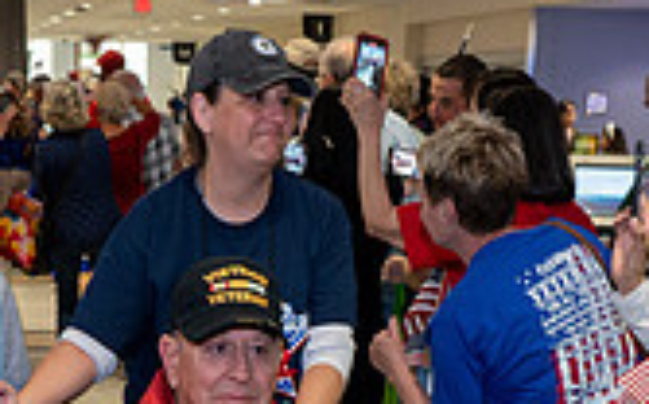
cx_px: 256
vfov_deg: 13.7
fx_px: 1502
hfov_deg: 24.3
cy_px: 723
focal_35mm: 85
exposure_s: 1/40
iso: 1100
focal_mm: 24
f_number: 4.5
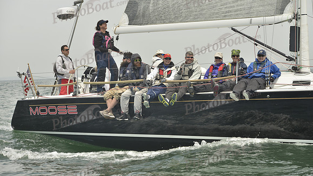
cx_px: 157
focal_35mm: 118
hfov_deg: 18.2
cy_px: 80
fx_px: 979
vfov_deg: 10.3
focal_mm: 112
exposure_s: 1/1250
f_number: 7.1
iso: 280
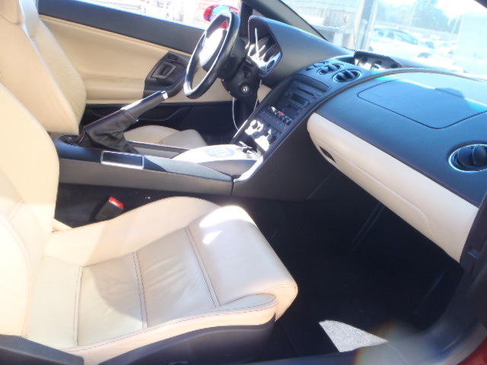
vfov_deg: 49.7
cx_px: 244
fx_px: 394
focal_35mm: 28
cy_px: 182
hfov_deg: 63.4
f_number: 3.5
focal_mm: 5
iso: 100
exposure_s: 1/60
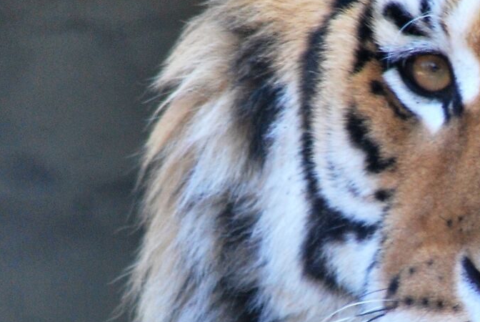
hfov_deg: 1.3
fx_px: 21441
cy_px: 206
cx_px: 559
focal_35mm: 1606
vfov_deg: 0.9
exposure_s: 1/200
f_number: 5.6
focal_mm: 300
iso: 400
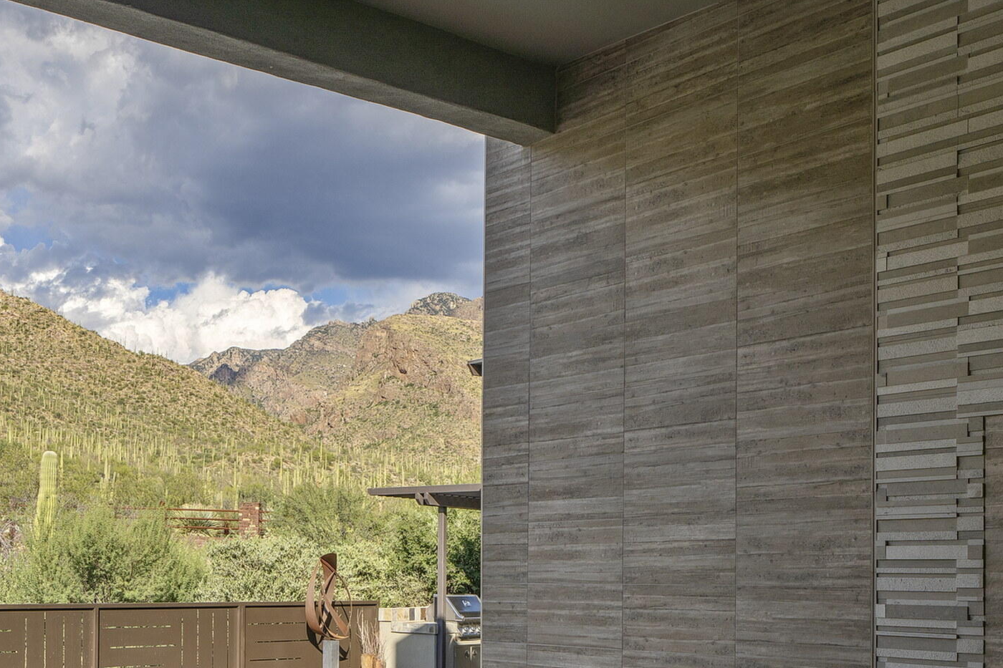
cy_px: 626
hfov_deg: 46.4
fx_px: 1114
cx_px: 231
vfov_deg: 31.5
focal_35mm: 40
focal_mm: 20
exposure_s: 1/160
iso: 100
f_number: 9
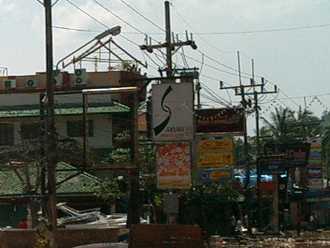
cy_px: 246
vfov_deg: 11.6
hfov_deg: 14.8
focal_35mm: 127
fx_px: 1211
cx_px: -95
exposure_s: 1/2000
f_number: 4.2
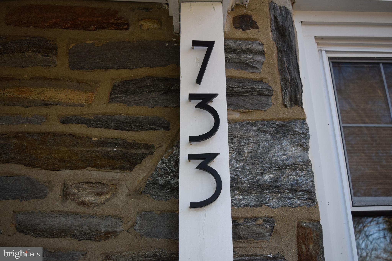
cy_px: 130
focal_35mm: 36
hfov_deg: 53.1
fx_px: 392
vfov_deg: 36.9
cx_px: 196
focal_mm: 24
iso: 800
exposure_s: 1/1000
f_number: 4
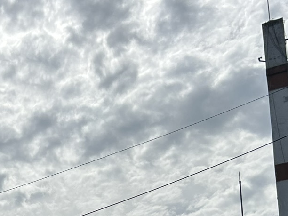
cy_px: 352
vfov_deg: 15.3
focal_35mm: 87
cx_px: -57
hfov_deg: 21.0
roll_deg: -0.5
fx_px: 724
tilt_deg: +11.0
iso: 50
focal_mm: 5.7
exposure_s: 1/14286
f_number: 1.5
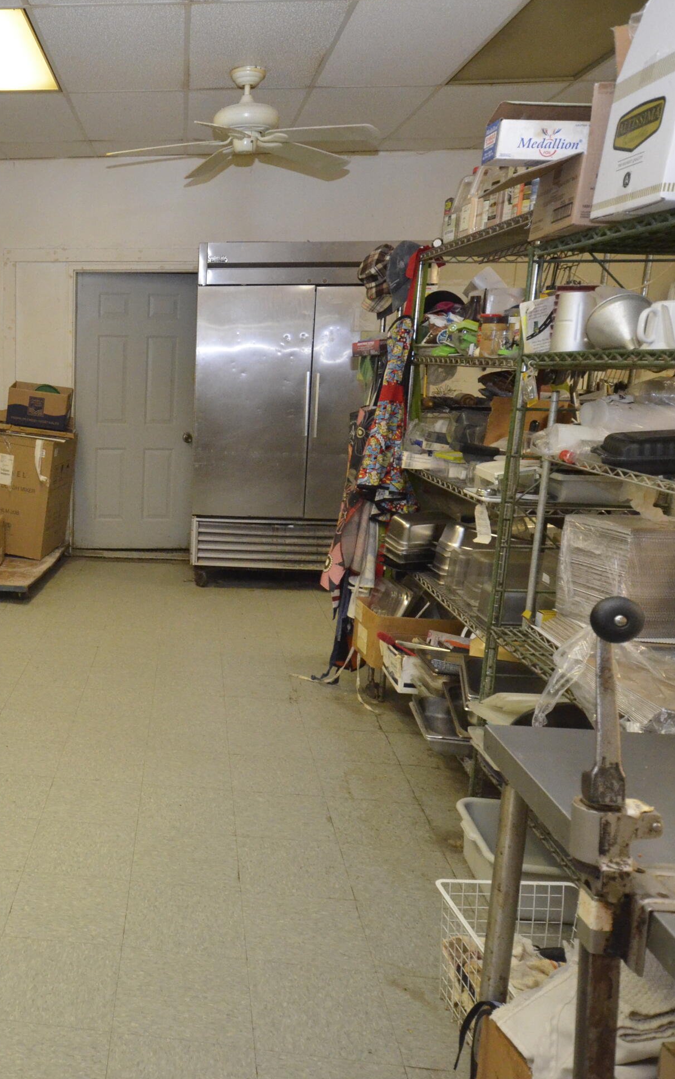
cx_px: 70
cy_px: 546
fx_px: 971
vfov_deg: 58.1
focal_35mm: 33
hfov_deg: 36.0
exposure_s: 1/60
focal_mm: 14
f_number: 4.8
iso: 3200
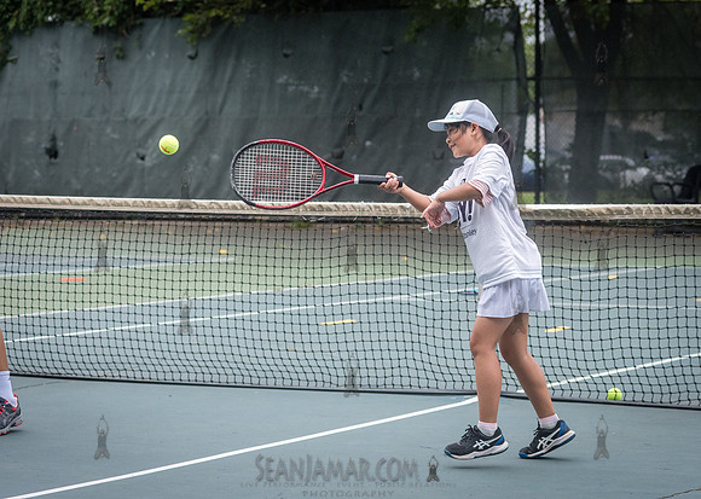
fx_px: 2349
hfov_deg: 16.9
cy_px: 253
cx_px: 448
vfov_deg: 12.1
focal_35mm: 118
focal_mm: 86
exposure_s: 1/2000
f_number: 5
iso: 1250
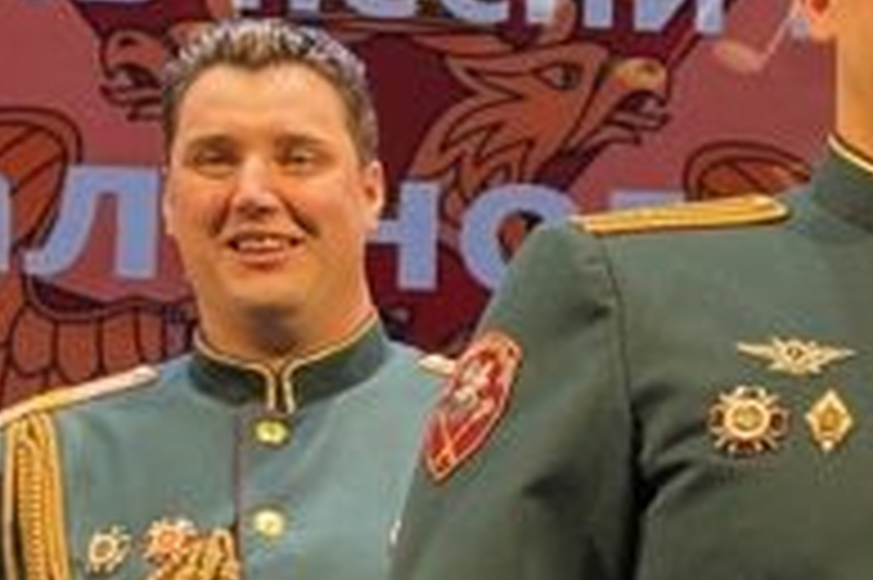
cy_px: 495
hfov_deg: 11.5
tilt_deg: +6.5
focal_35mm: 172
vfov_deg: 7.9
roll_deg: -0.4
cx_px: 1303
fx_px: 4167
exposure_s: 1/98
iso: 100
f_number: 1.78
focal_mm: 6.76
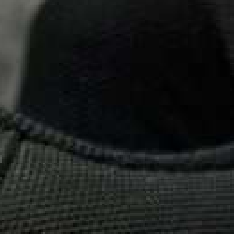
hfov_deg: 6.5
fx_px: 1981
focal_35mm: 259
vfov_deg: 6.4
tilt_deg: -13.7
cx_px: -277
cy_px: 563
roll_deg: +17.8
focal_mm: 6.76
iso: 500
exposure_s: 1/40
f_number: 1.78
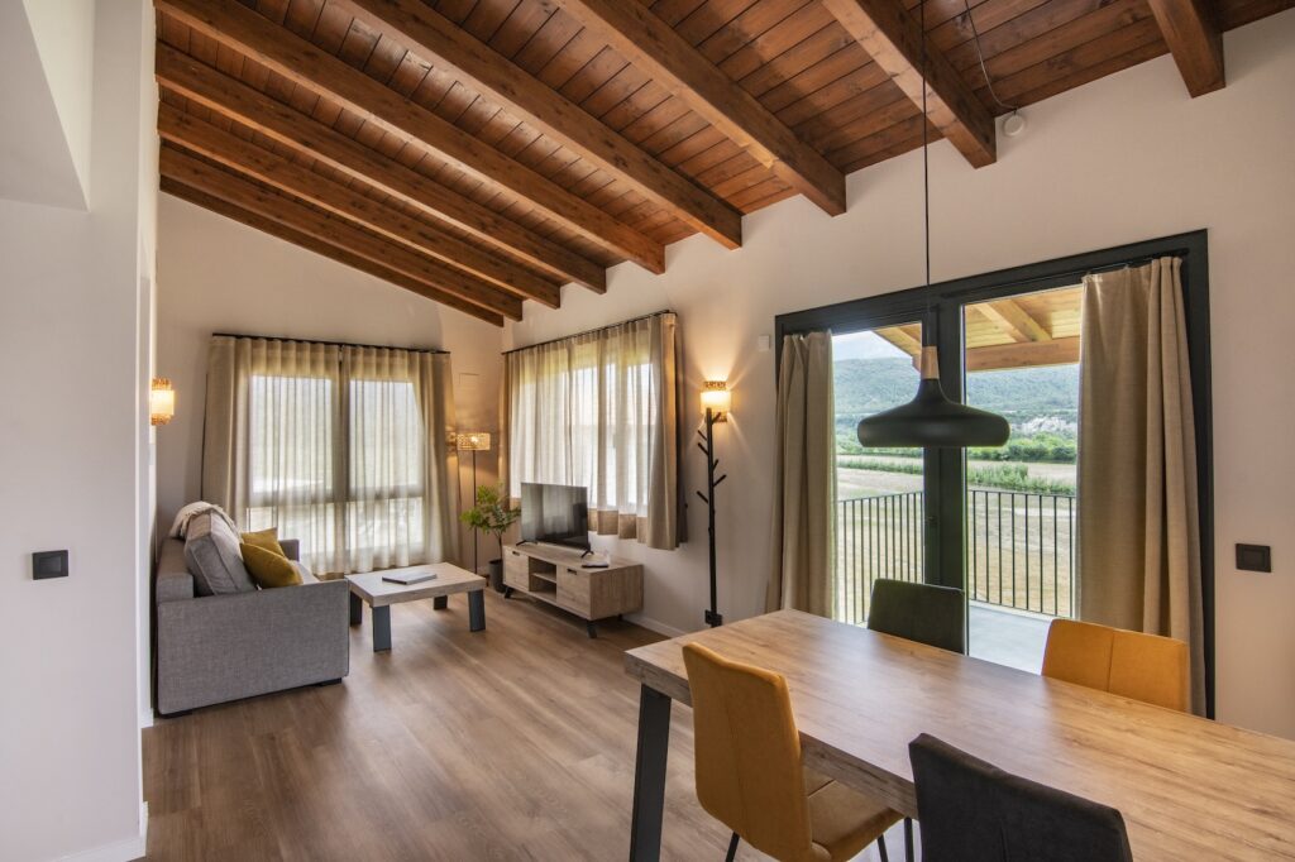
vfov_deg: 73.7
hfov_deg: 96.8
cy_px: 431
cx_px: 648
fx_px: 575
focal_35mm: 16
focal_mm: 11
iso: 320
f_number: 13
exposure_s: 1/10
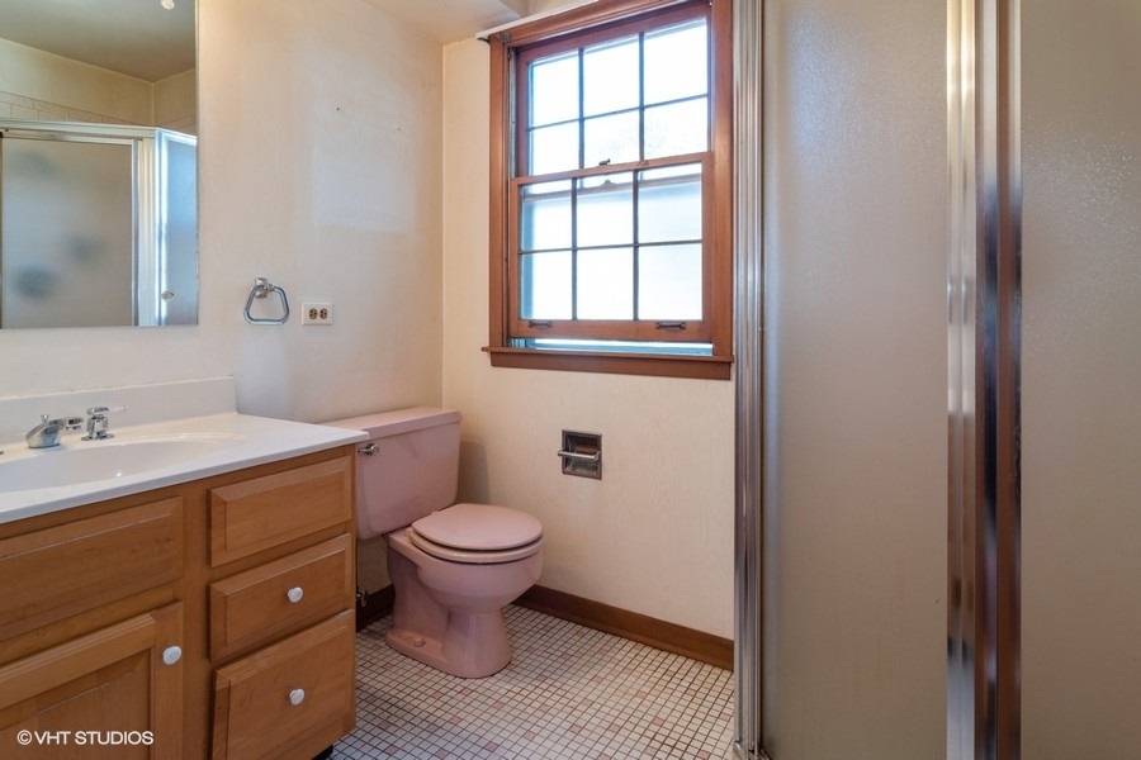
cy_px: 380
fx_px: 570
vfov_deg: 67.4
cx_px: 570
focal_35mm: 18
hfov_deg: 90.0
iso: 200
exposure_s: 1/8
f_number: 8
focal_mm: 12
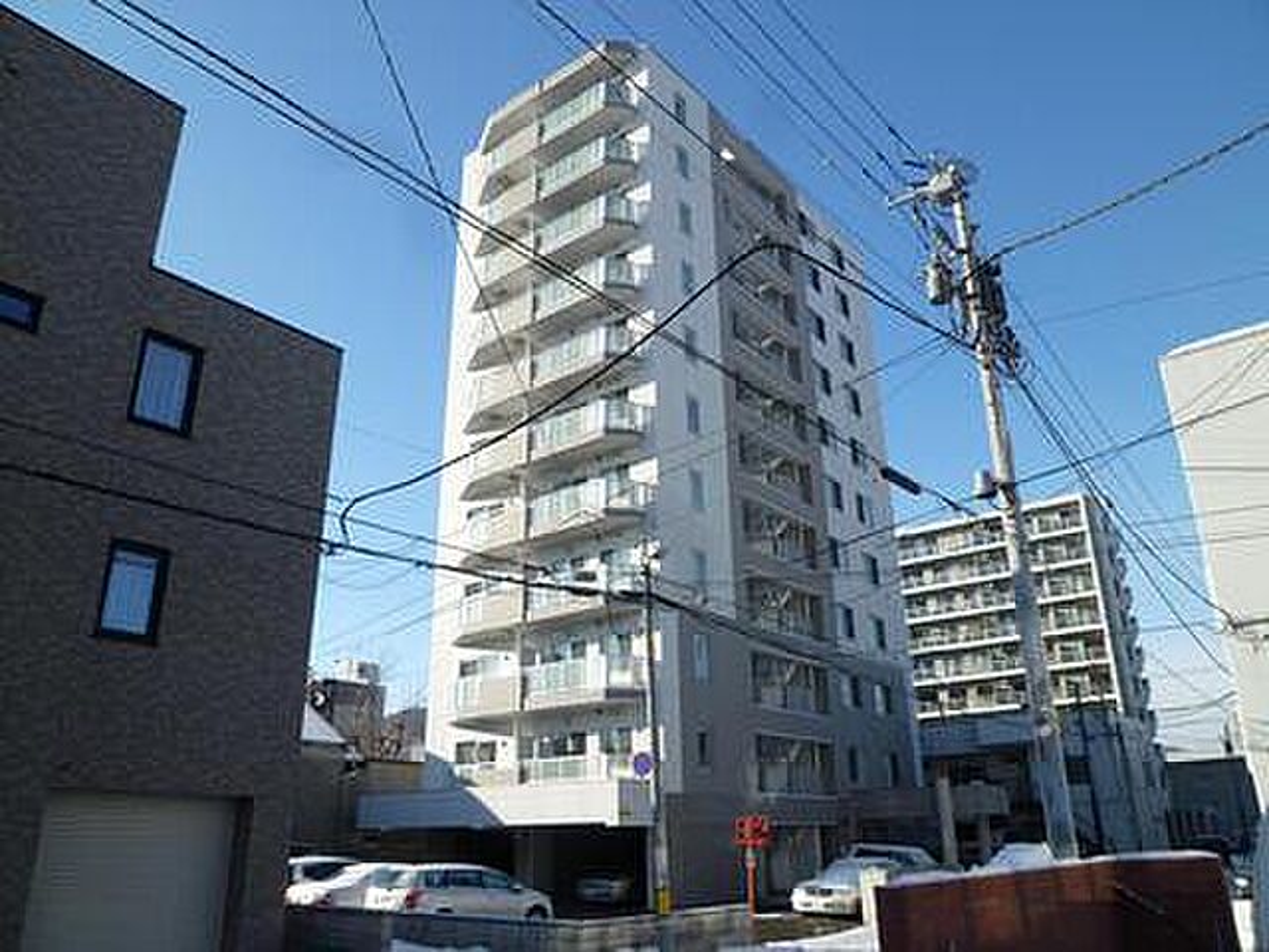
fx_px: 916
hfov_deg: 69.4
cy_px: 476
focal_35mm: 25
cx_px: 634
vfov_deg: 54.9
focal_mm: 4.5
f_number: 4.5
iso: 100
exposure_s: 1/400
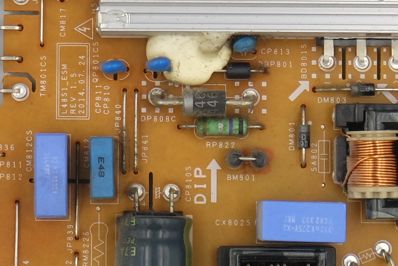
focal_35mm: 209
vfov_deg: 6.6
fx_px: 2311
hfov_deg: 9.8
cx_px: 78
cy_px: 23
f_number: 5
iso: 200
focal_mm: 20
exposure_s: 1/125
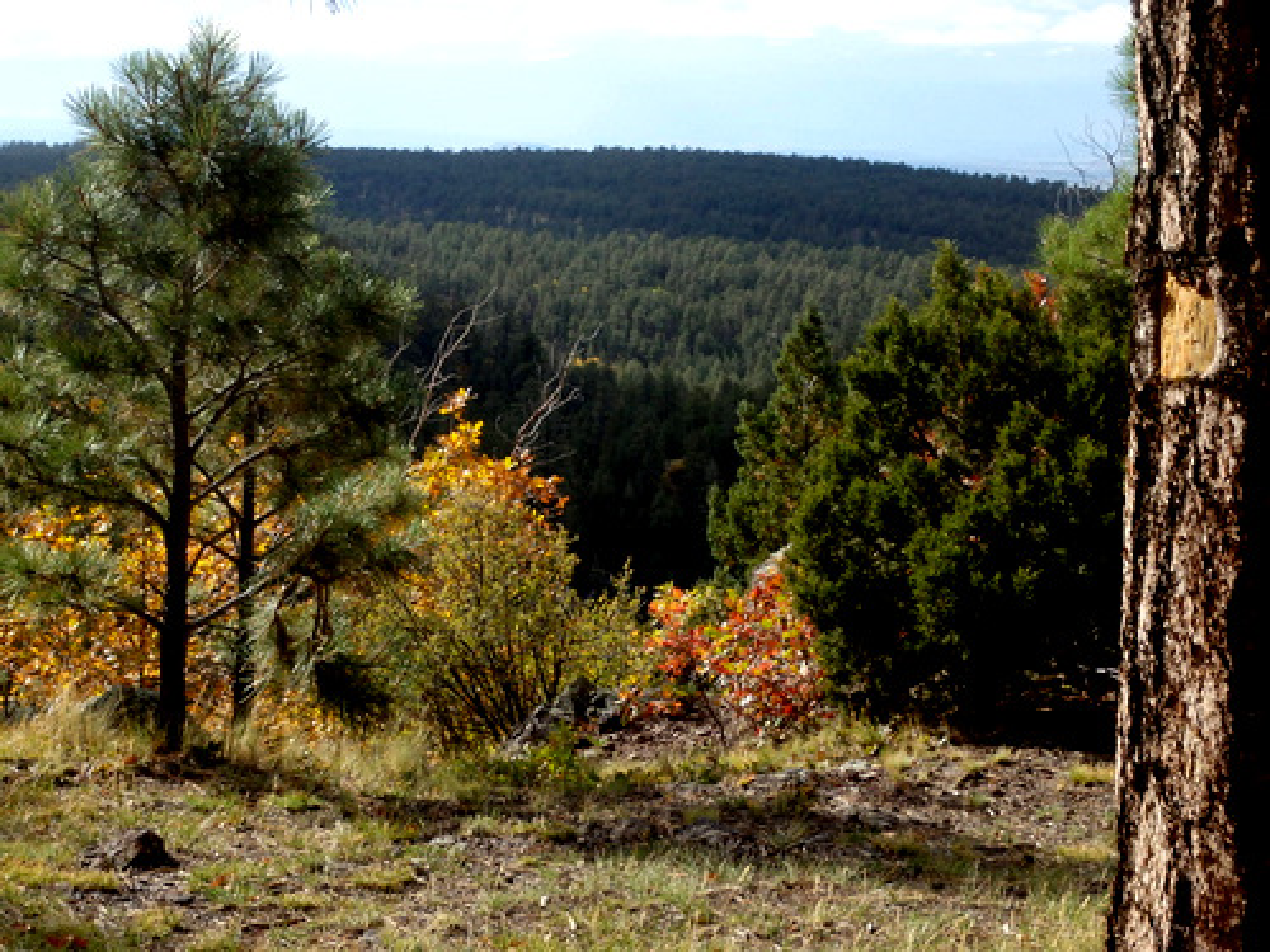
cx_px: 635
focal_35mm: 68
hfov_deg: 28.6
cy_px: 476
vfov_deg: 21.6
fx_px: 2495
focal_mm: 12.3
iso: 125
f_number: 5.5
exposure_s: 1/400
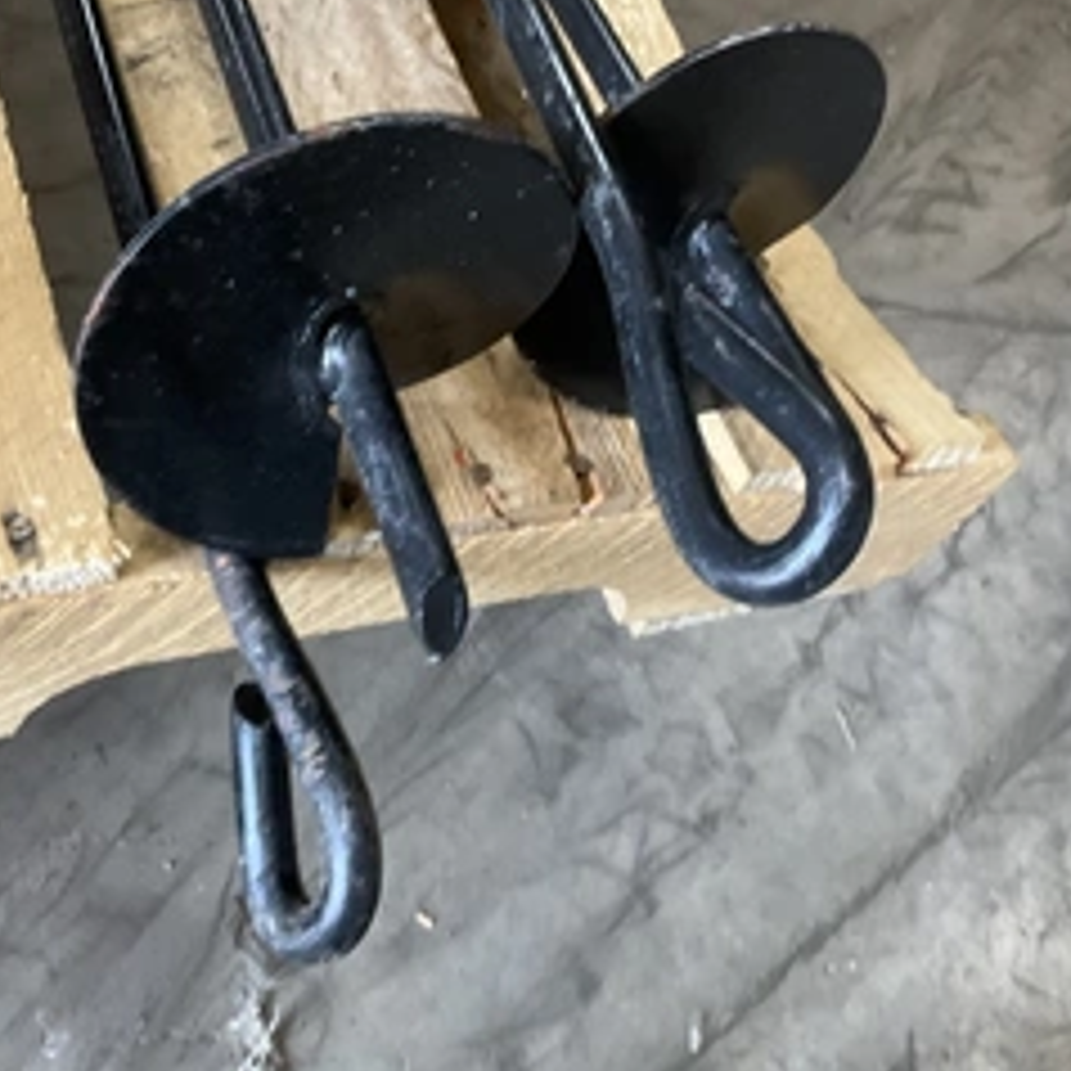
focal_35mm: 43
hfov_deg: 39.2
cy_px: 459
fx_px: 1505
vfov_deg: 39.1
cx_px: 518
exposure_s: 1/60
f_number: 1.8
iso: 100
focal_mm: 3
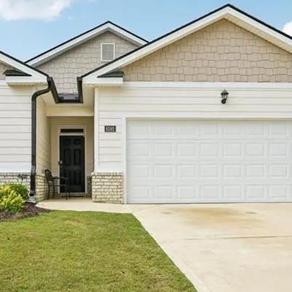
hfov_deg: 46.7
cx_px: 104
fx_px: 334
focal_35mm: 35
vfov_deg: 46.9
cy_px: 178
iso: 100
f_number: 8
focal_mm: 16
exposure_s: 1/125
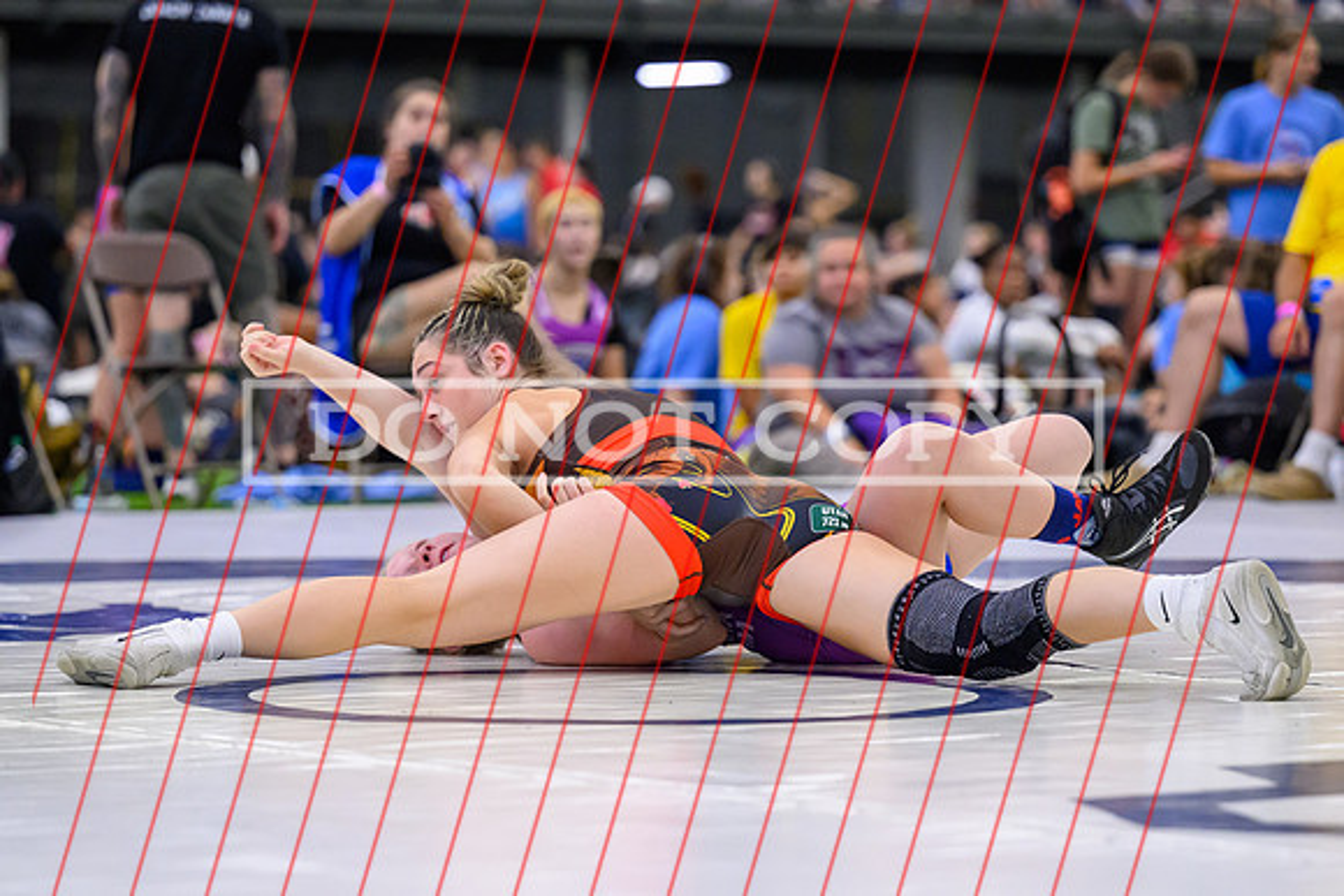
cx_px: 610
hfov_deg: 13.0
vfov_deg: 8.7
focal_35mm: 158
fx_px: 5894
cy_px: 523
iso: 6400
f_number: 2.8
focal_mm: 120
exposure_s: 1/640
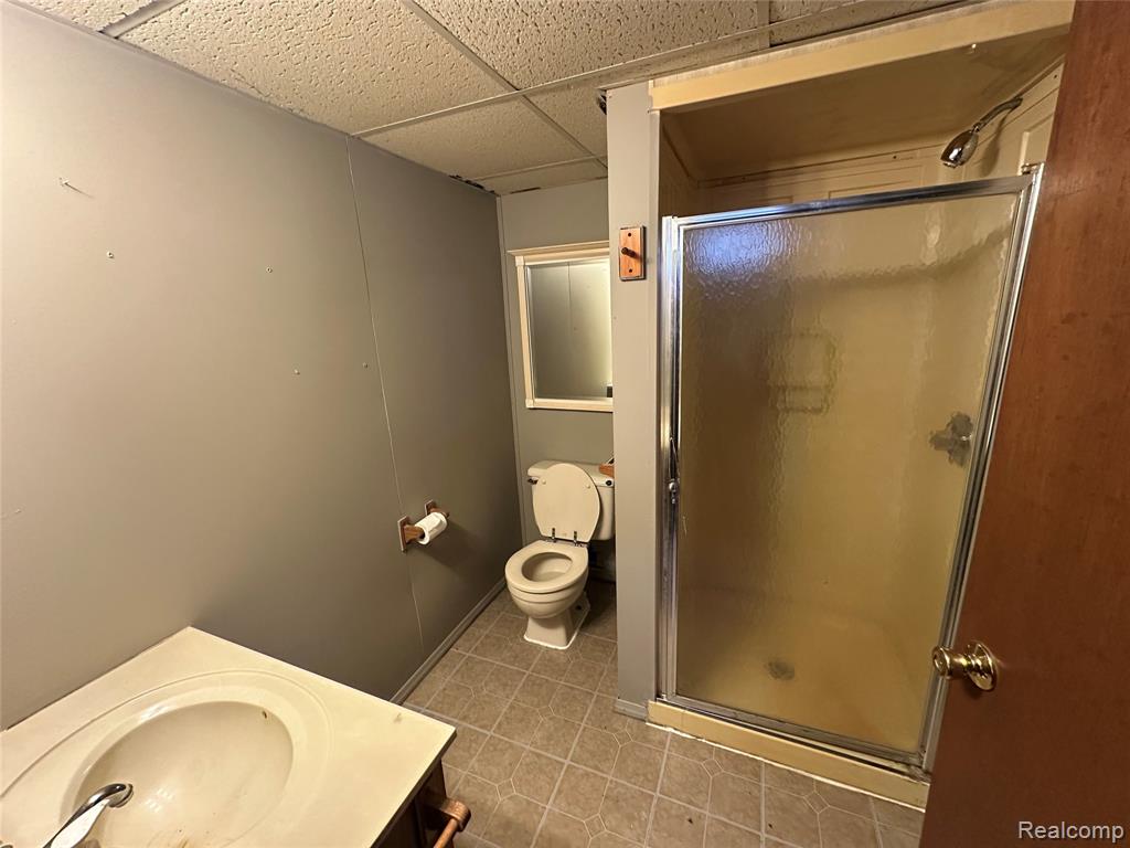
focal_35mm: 14
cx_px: 565
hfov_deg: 102.1
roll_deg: +2.1
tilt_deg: -13.5
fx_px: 457
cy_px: 424
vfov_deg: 85.7
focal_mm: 2.22
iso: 500
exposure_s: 1/60
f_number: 2.2
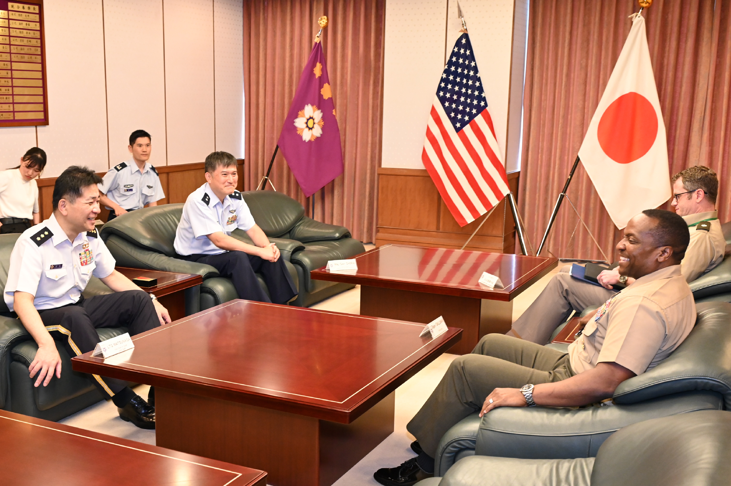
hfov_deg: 51.9
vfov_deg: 35.9
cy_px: 243
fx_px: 751
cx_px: 366
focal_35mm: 37
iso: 5000
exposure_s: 1/160
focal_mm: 37
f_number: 5.6
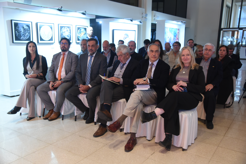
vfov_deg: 38.9
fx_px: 232
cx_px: 123
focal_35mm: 34
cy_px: 82
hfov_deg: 55.8
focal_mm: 34
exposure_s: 1/40
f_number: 4
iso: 2000
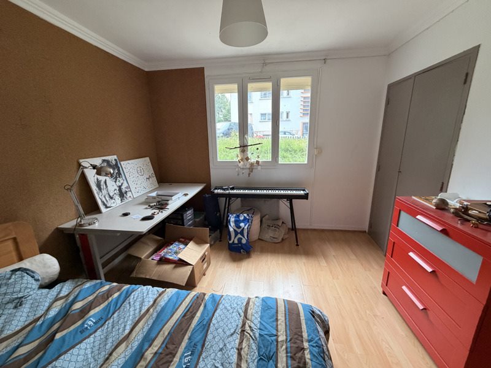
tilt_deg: -12.8
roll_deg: +2.2
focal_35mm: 14
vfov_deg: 85.7
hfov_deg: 102.1
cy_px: 184
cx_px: 246
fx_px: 199
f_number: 2.2
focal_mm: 2.22
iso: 320
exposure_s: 1/116
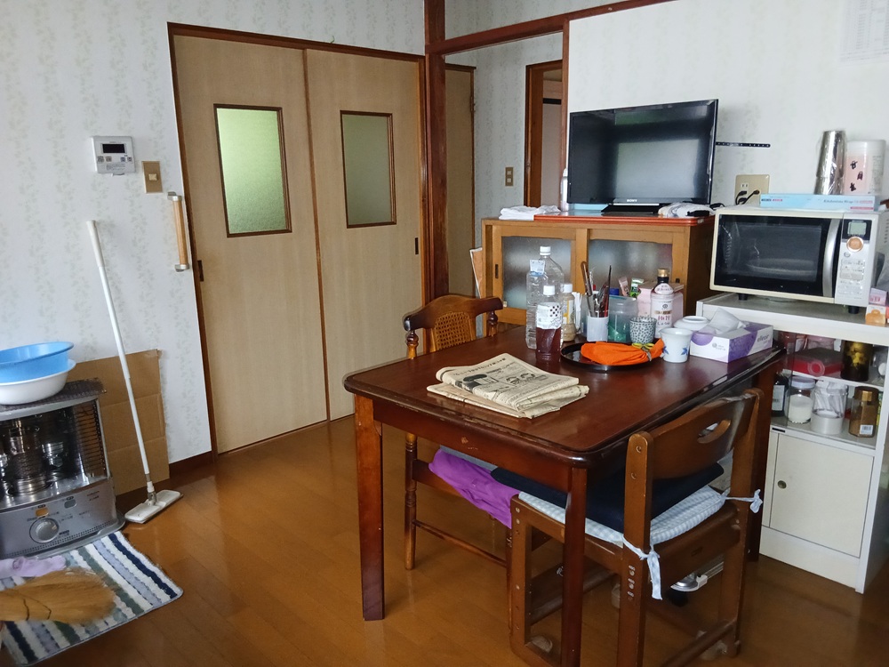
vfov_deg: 53.1
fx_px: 668
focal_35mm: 26
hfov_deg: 67.3
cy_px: 334
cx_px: 444
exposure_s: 1/20
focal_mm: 3.86
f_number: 1.8
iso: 500
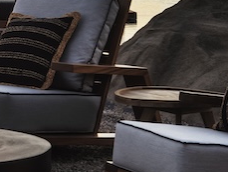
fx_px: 1437
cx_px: -83
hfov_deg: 8.9
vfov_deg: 6.8
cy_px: -24
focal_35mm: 218
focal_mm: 50
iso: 200
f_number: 11
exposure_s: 1/8
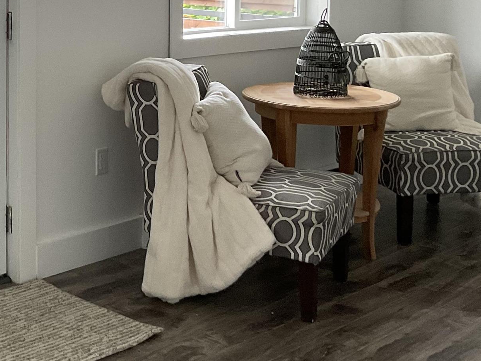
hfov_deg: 25.0
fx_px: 1014
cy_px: 15
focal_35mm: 73
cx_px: -34
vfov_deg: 19.7
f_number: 1.8
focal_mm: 3
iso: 80
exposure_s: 1/60
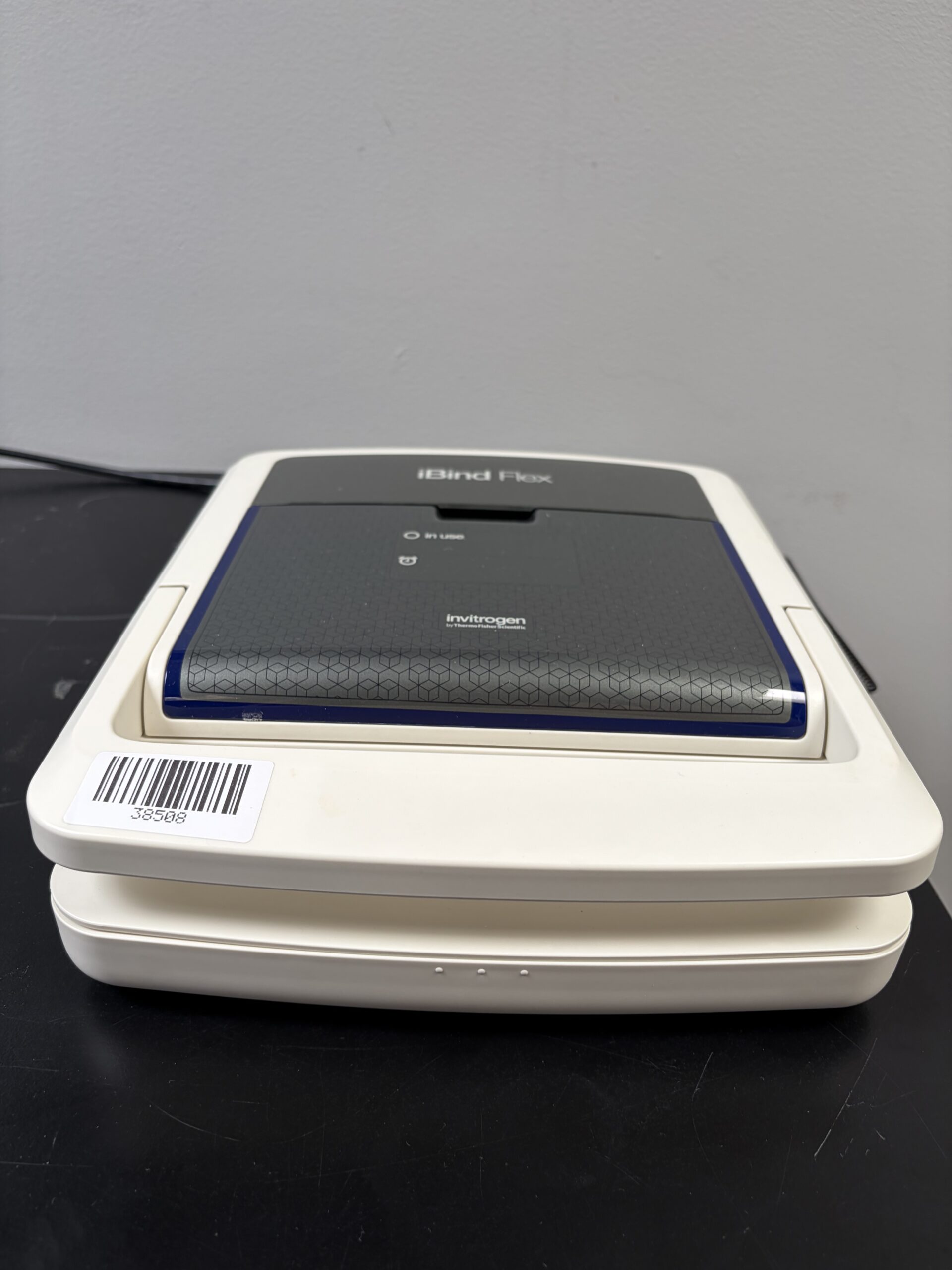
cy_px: 635
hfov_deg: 53.1
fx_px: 953
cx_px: 476
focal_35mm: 26
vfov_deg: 67.3
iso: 32
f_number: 1.6
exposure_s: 1/151
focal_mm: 5.96
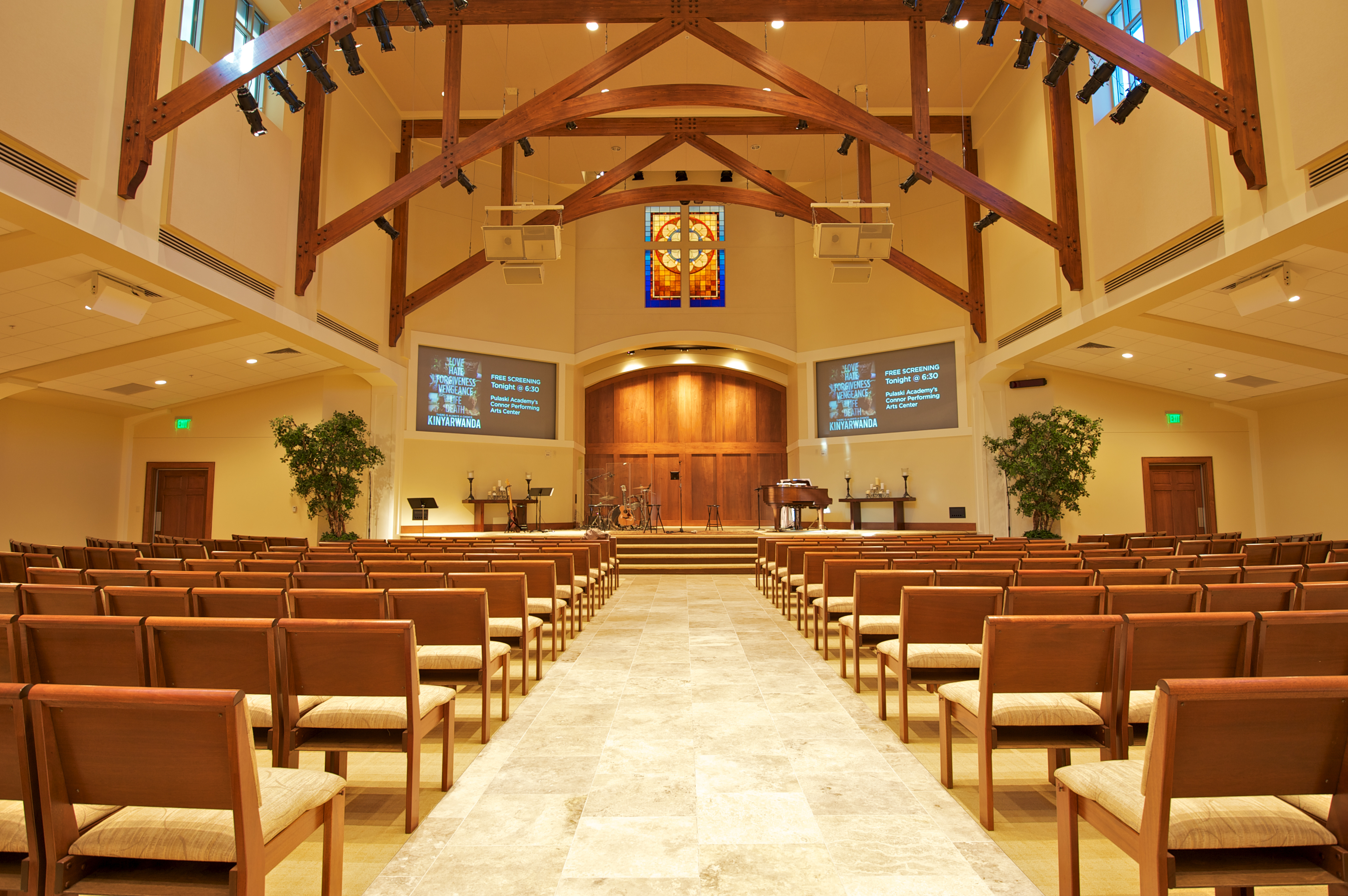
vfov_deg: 64.5
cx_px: 674
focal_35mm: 19
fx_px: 711
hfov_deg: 86.9
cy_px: 448
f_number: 8
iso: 200
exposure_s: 1/1.25
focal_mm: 19
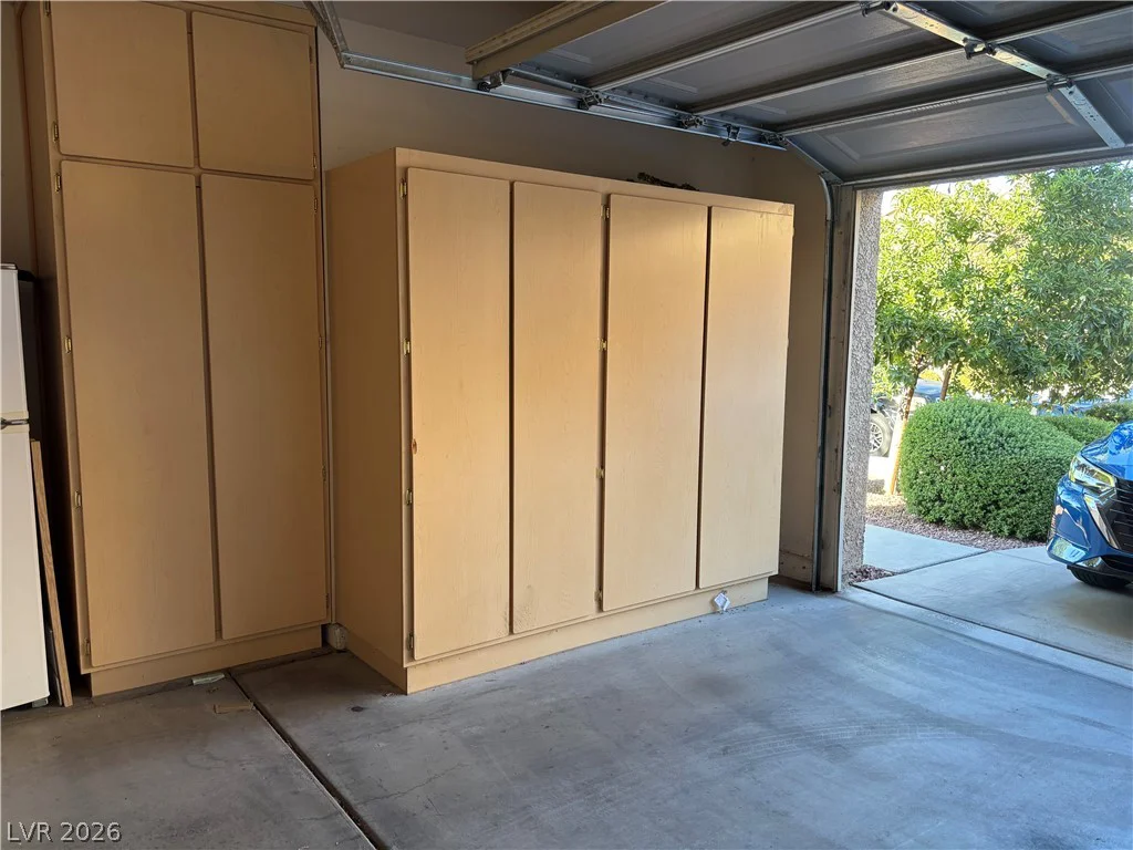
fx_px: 851
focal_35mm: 26
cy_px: 425
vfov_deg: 53.1
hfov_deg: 67.3
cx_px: 566
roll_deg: -1.4
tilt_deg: -7.5
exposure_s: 1/120
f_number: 1.6
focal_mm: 5.96
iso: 80
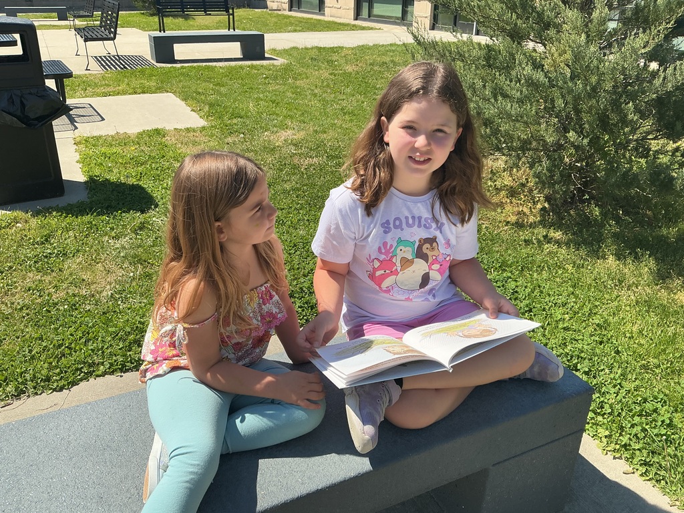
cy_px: 256
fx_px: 573
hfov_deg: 61.7
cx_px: 342
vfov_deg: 48.2
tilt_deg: -26.0
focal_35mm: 29
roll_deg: -1.8
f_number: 1.8
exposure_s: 1/1250
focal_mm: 3
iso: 25
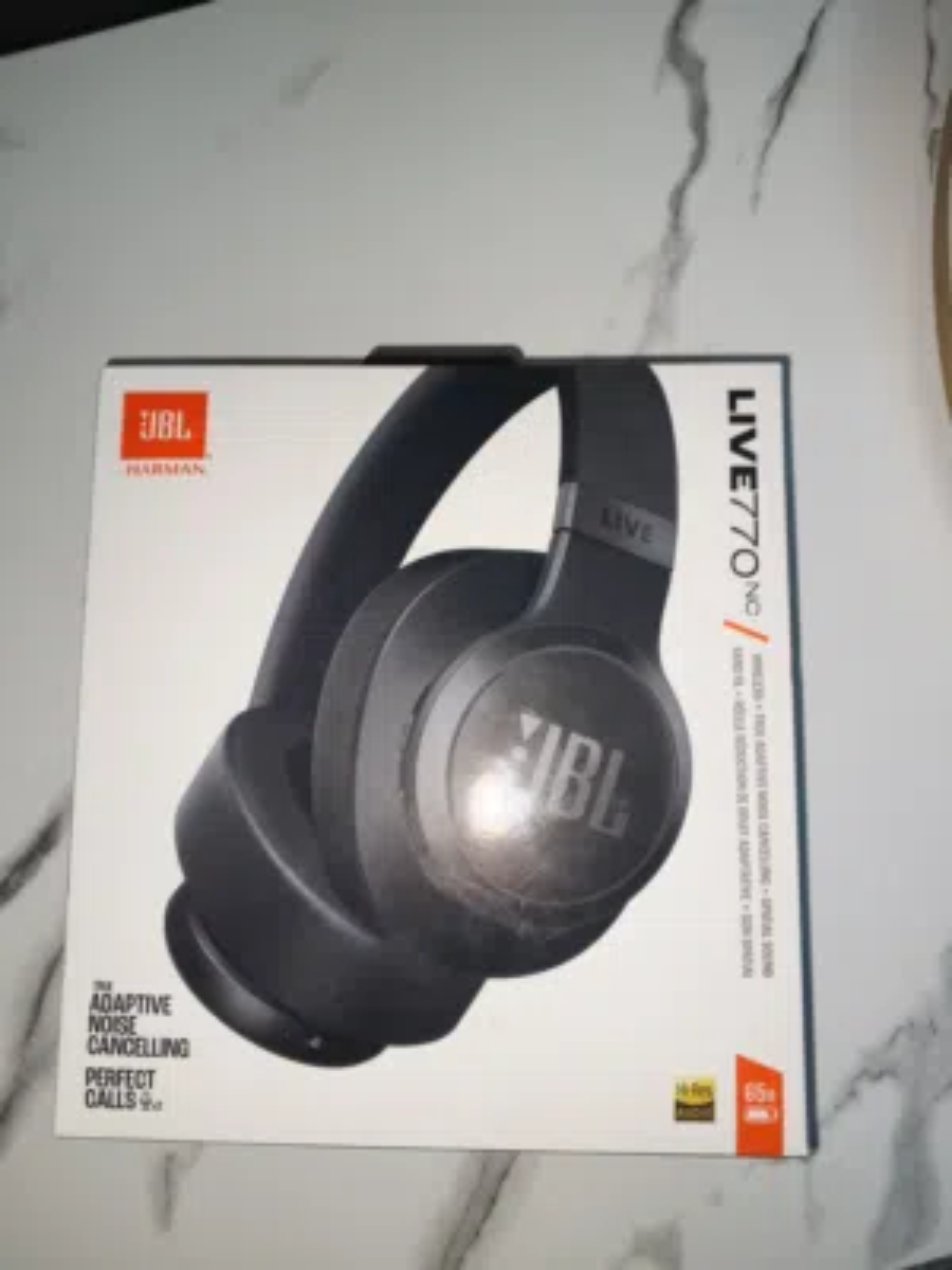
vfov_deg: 73.9
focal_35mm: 23
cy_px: 635
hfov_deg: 58.9
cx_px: 476
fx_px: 843
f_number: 1.6
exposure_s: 1/33.3
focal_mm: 4.09
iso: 456
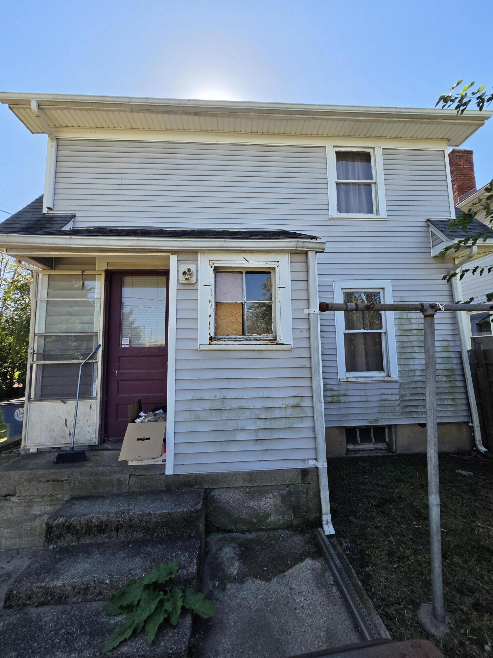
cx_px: 246
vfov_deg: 106.2
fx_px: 247
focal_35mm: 13
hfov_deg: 89.9
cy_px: 329
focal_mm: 2.2
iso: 100
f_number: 2.2
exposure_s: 1/1709
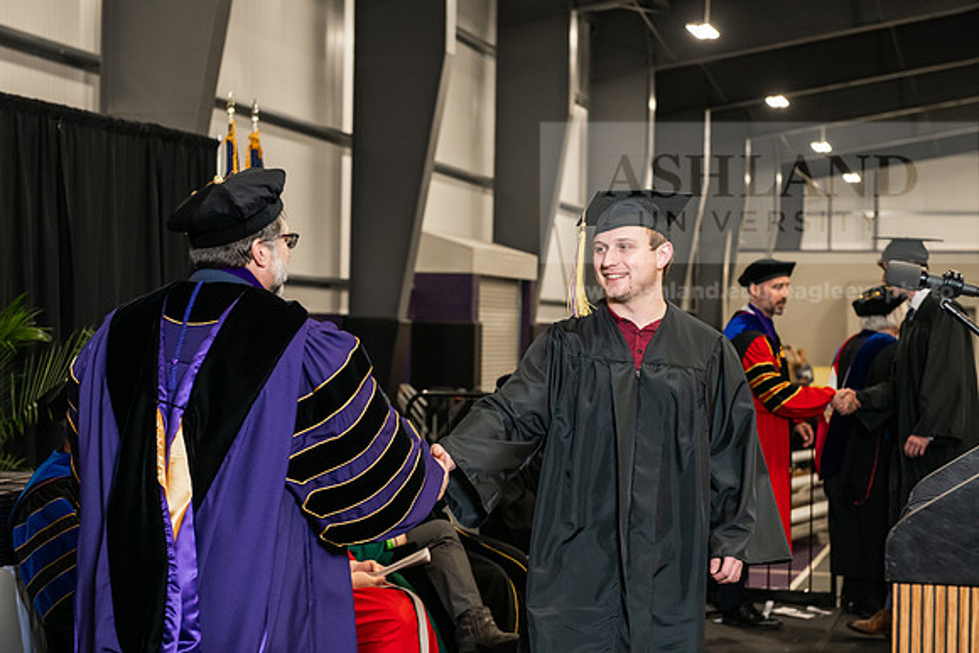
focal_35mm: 70
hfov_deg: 28.8
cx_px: 490
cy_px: 326
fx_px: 1904
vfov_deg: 19.5
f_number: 5
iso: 2500
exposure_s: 1/200
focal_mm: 70
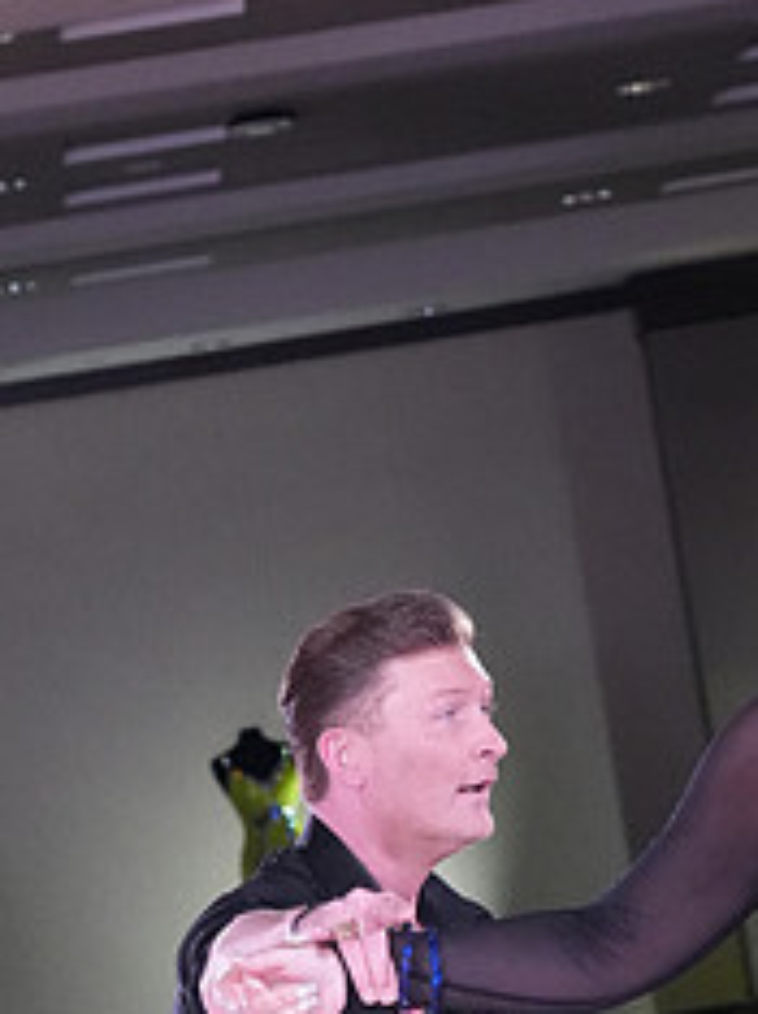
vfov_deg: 7.2
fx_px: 7956
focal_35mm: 272
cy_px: 1209
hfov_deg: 5.4
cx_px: 803
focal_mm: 76
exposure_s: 1/250
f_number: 6.3
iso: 6400
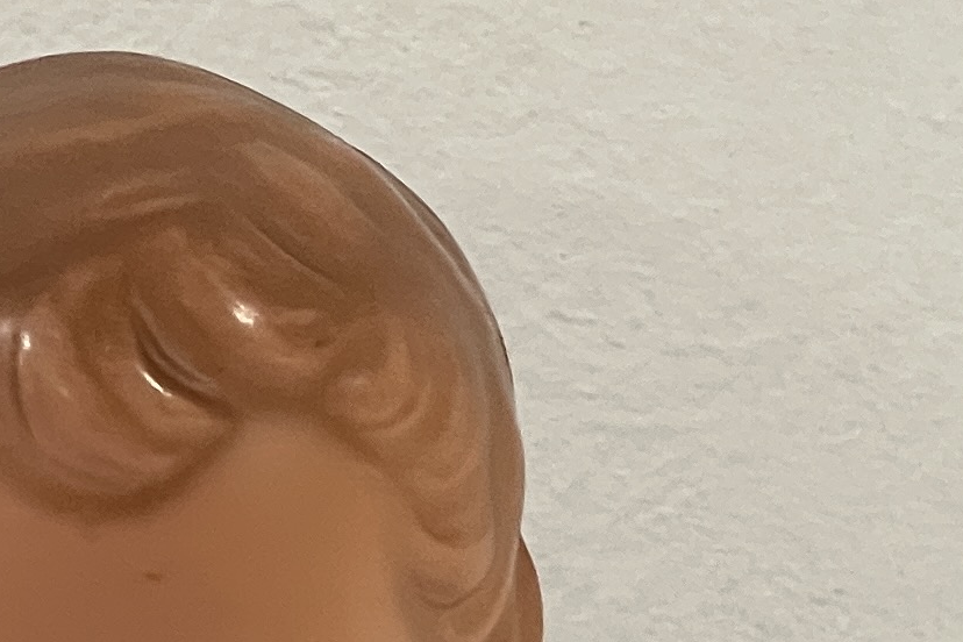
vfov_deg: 4.1
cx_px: 49
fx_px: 8666
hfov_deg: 6.3
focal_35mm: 324
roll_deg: -1.4
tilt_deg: -23.1
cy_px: 1752
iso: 160
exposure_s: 1/50
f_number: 2.2
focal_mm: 7.5
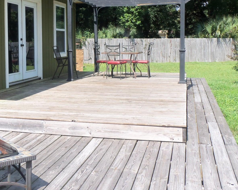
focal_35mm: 47
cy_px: 48
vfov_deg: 31.5
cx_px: 84
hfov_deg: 39.2
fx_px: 331
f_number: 3.3
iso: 64
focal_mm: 5.1
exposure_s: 1/500
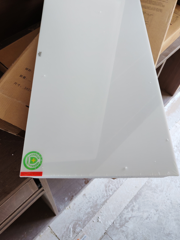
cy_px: 99
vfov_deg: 56.5
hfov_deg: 44.1
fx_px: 222
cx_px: 85
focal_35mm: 32
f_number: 1.95
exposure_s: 1/50
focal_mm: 5.52
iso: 640
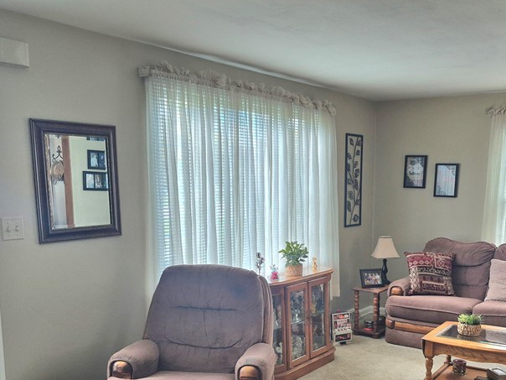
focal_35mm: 39
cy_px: 278
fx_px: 570
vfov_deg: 36.1
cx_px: 295
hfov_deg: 47.7
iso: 80
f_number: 1.8
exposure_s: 1/120
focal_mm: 5.4
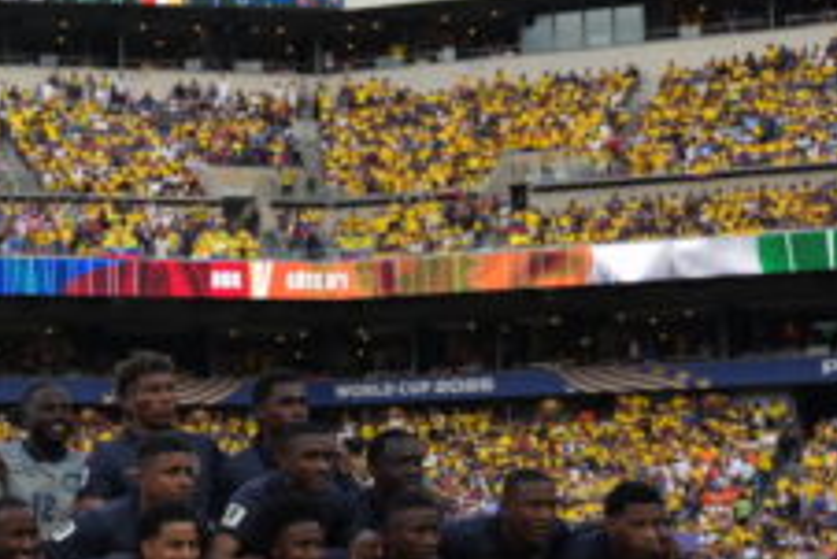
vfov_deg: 10.6
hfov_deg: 15.3
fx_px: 3001
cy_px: 483
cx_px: -185
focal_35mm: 129
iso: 640
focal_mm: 38
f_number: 4
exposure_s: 1/1600
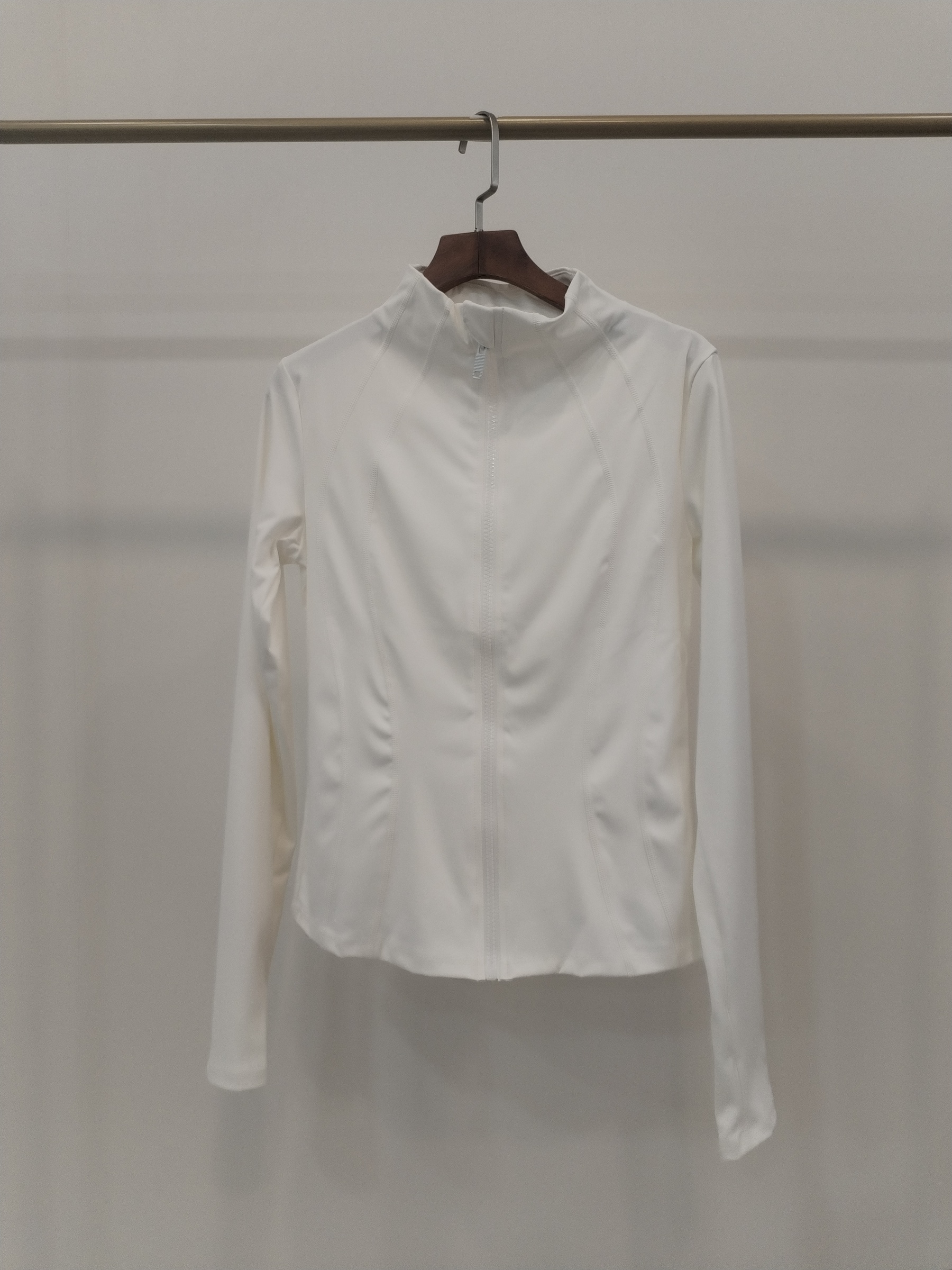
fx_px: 1063
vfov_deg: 61.7
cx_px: 476
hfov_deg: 48.2
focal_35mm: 29
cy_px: 635
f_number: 1.8
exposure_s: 1/120
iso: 264
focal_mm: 4.75
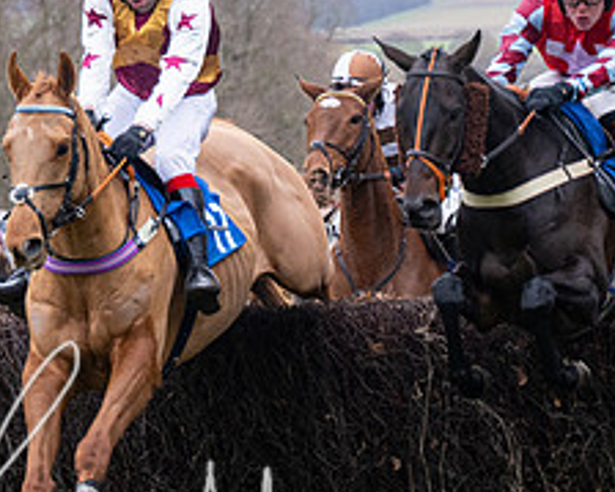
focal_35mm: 338
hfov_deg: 5.7
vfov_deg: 4.6
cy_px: 180
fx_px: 6149
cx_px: -83
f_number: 4
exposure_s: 1/1000
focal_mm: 98
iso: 1000
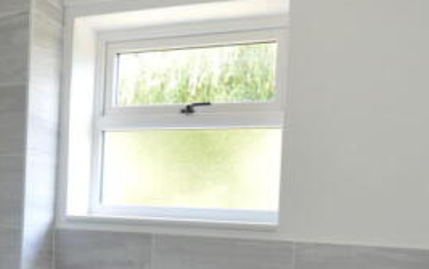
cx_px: 190
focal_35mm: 45
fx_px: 526
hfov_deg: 44.3
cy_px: 237
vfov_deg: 27.7
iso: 400
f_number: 4
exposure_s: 1/60
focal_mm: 12
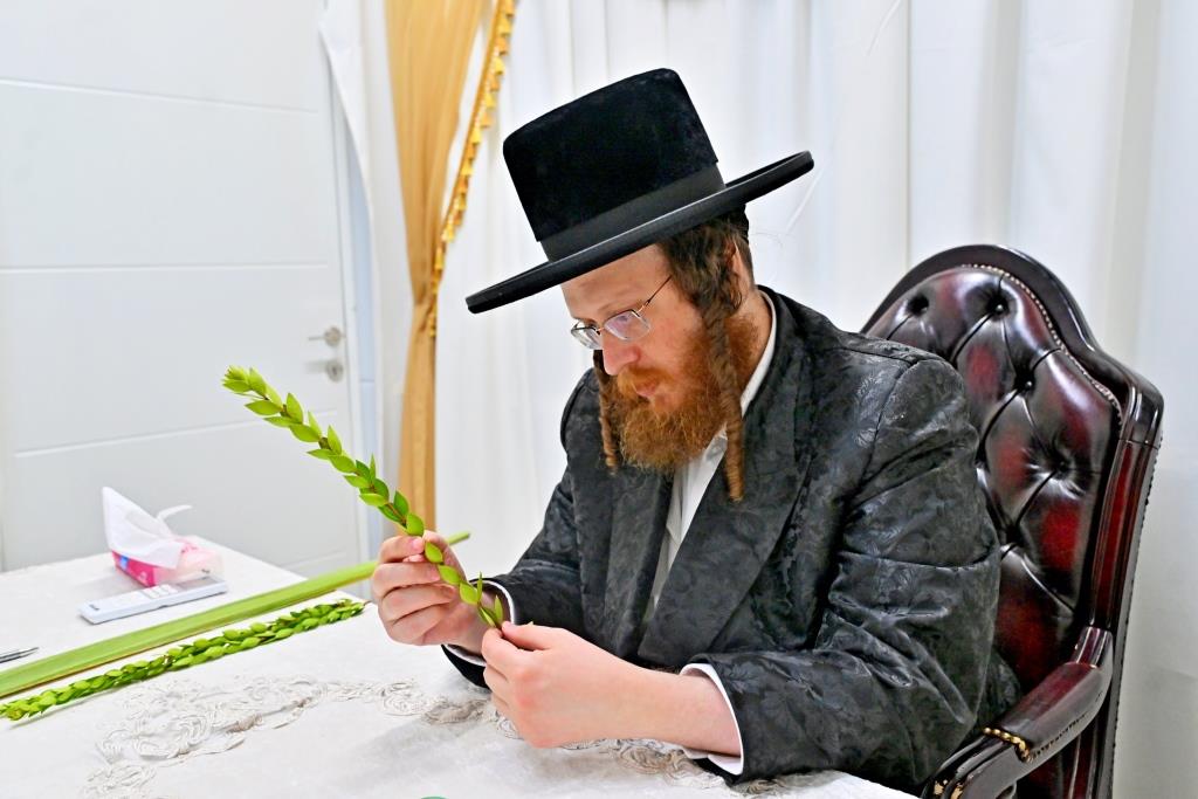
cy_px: 400
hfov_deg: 61.1
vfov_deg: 43.0
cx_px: 599
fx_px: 1015
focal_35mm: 30
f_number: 4
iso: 2000
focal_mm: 30.5
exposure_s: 1/200
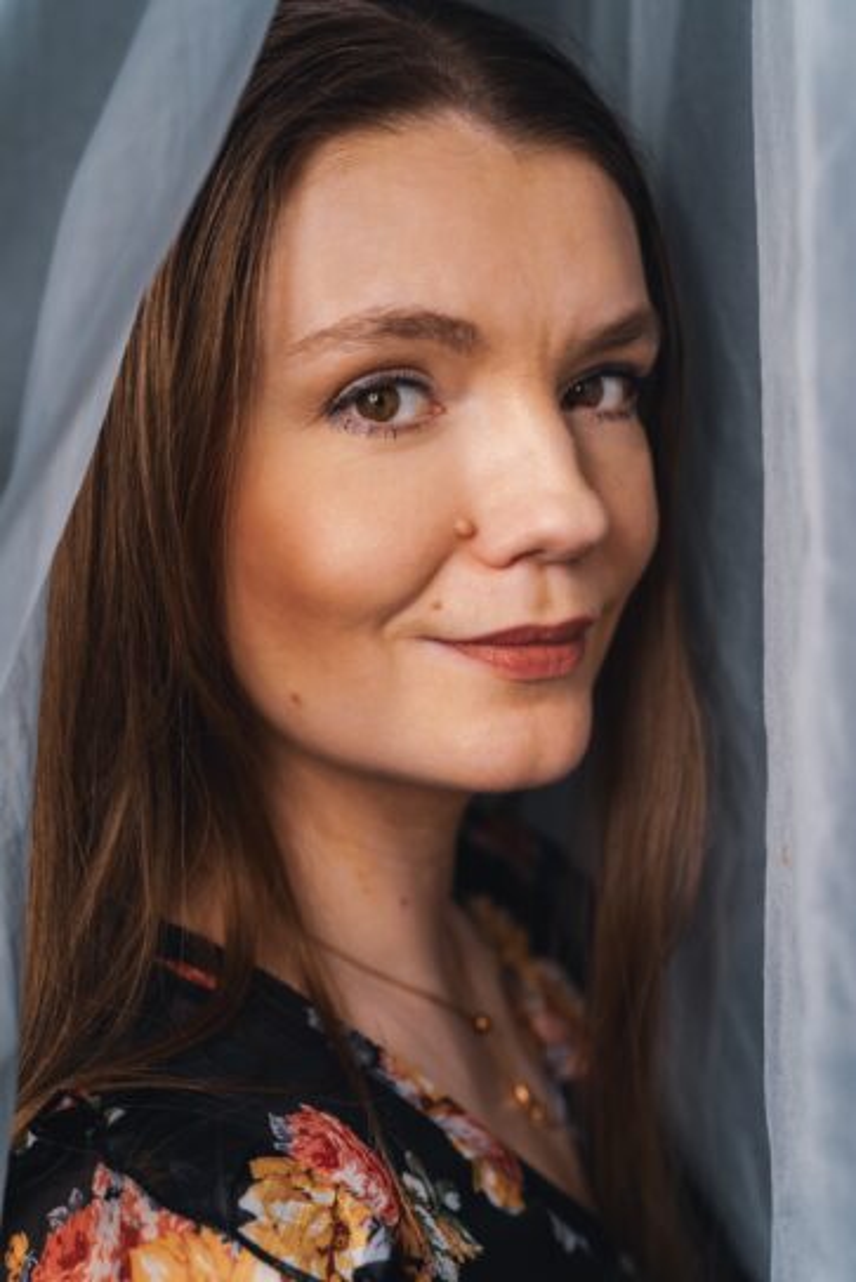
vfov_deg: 39.6
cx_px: 428
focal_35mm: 50
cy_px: 641
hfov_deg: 27.0
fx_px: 1782
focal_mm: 50
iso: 100
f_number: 3.2
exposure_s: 1/100
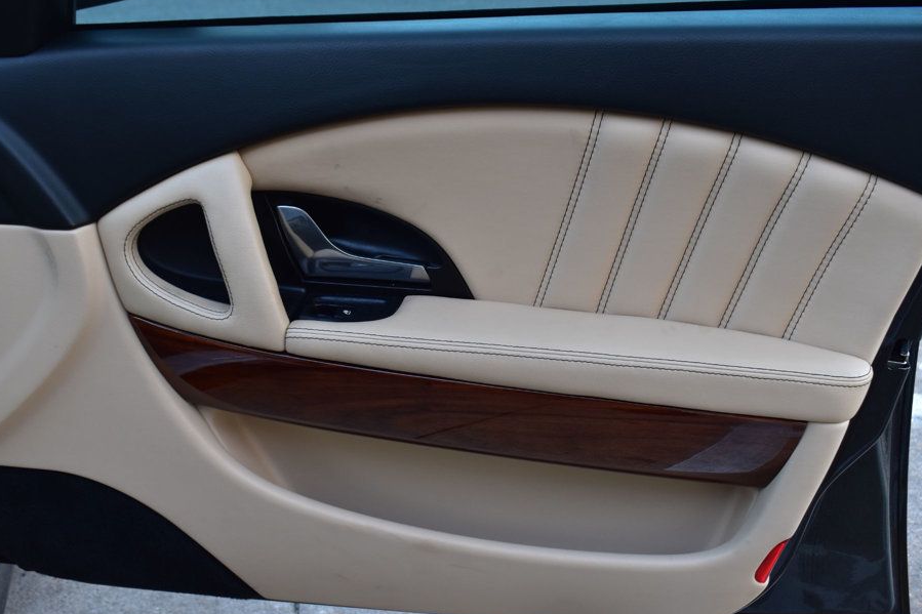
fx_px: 1050
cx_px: 420
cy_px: 317
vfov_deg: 32.6
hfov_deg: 47.4
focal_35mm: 41
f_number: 6.3
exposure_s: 1/20
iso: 400
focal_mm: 24
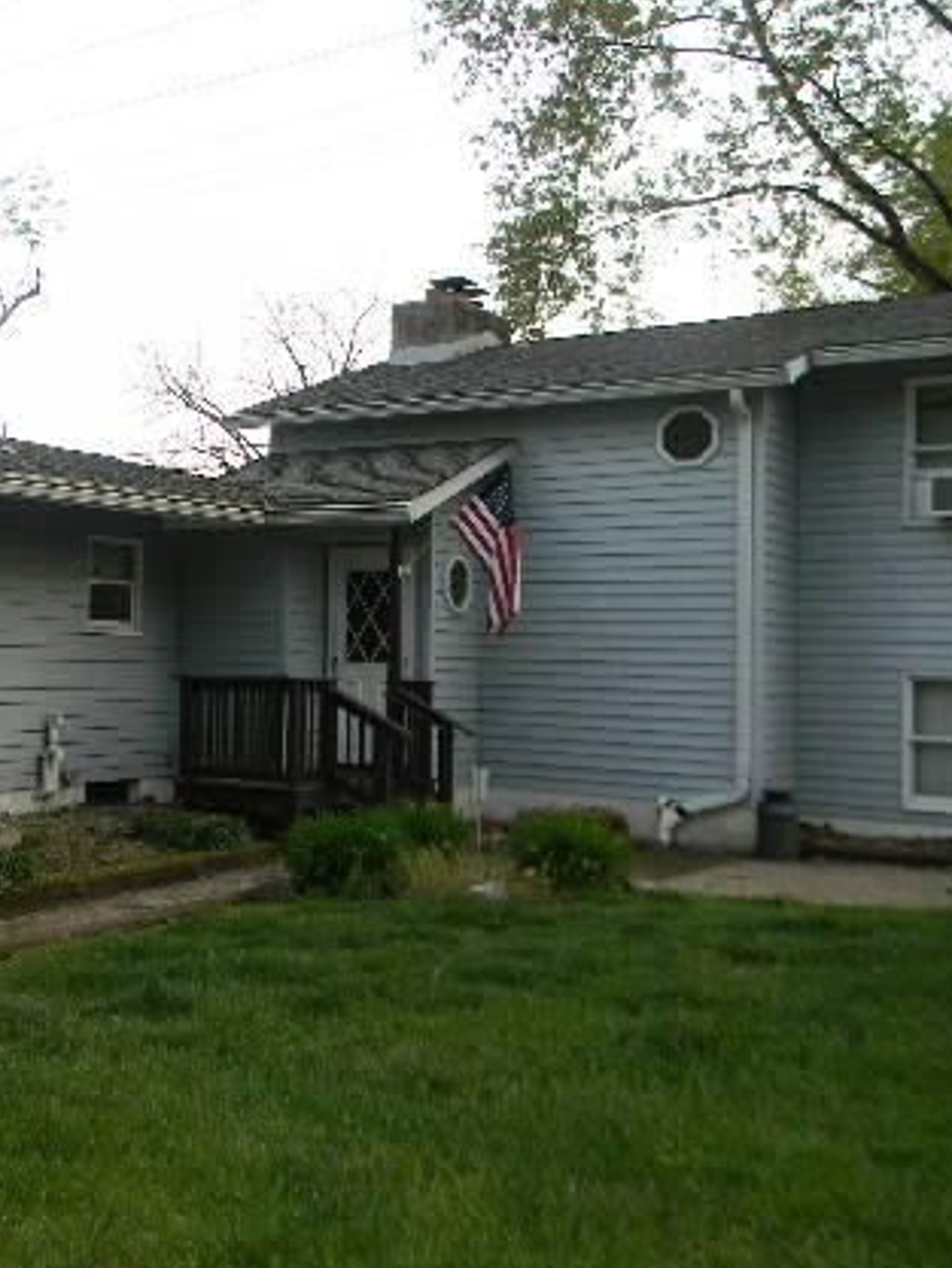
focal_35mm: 43
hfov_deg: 32.0
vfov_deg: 43.8
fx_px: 1576
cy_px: 608
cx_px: 94
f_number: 3.5
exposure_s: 1/121
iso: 112
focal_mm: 5
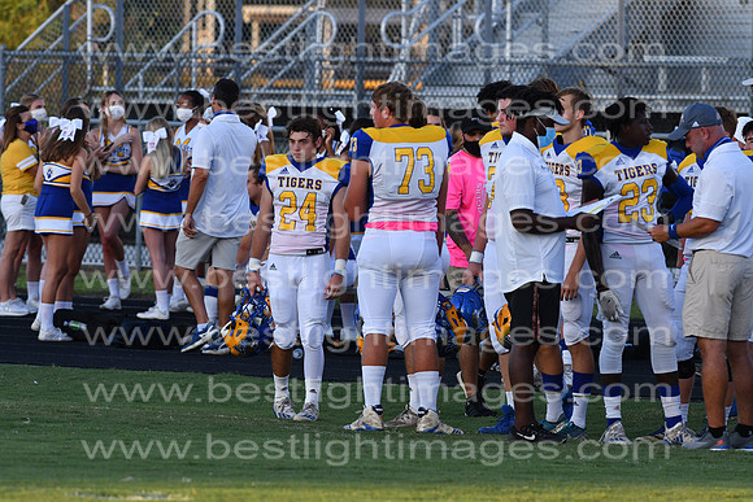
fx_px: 9414
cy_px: 251
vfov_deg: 3.1
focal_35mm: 450
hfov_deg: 4.6
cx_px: 376
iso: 640
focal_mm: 300
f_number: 5.6
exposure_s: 1/800
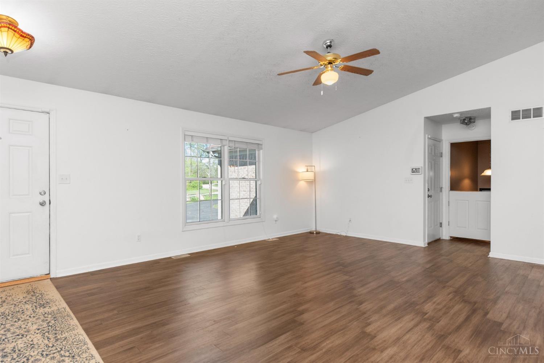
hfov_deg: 84.0
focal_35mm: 20
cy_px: 182
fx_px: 302
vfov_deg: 61.9
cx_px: 272
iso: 800
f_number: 5.6
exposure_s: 1/125
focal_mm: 20
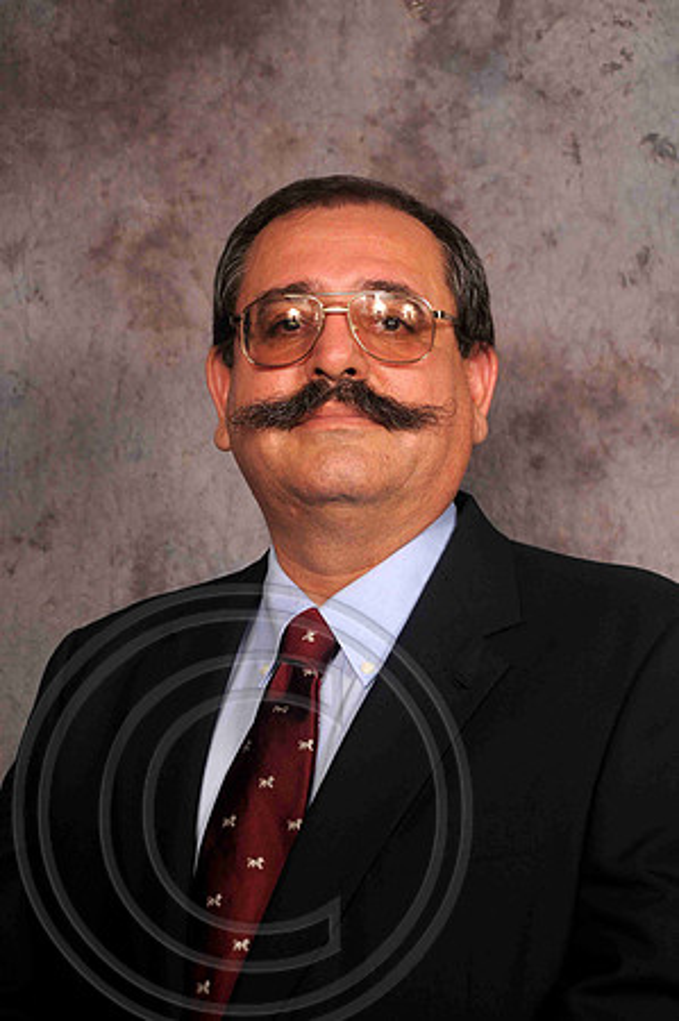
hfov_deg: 15.7
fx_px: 2467
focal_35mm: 87
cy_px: 510
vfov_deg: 23.4
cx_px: 340
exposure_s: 1/125
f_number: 5.6
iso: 200
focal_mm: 58
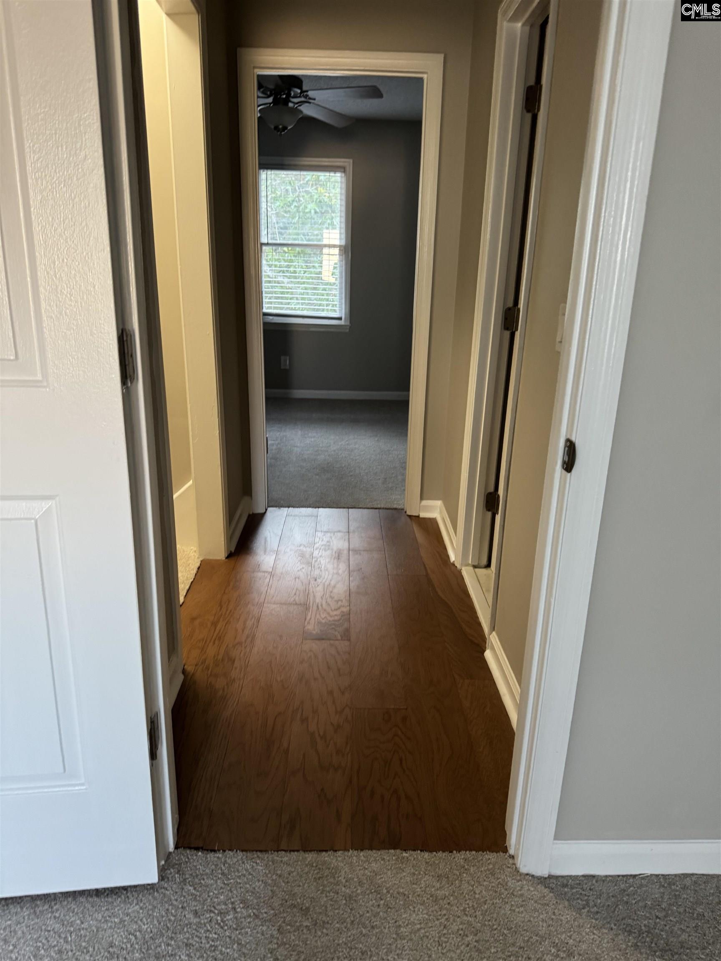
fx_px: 667
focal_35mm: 24
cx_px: 360
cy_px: 480
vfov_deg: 71.6
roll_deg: -1.1
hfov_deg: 56.8
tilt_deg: -17.0
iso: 400
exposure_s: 1/60
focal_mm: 6.76
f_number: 1.78
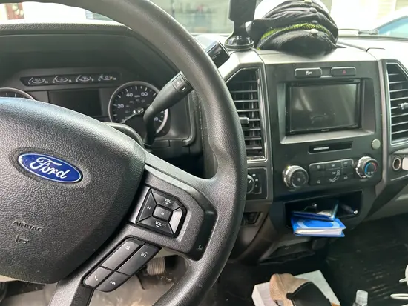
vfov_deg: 53.1
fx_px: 307
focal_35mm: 26
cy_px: 153
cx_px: 204
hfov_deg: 67.3
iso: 80
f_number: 1.5
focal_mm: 5.7
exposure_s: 1/121
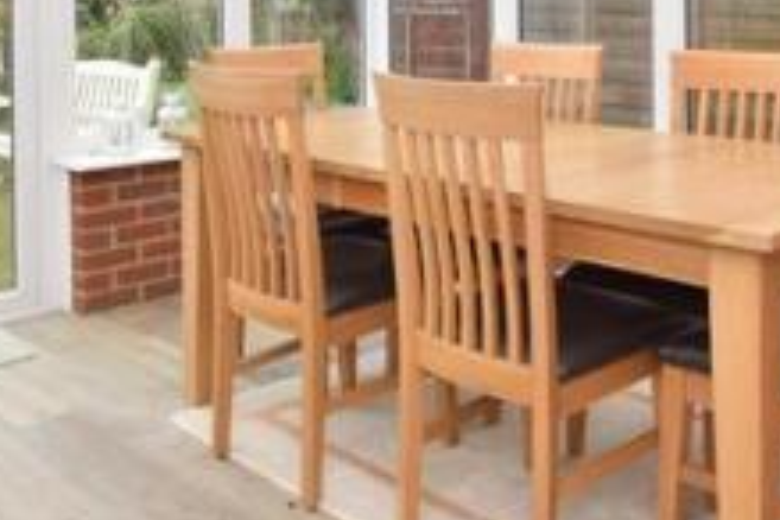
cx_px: 459
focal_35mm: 45
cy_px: 2
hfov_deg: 43.4
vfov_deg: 28.1
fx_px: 975
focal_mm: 10
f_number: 9
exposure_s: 1/160
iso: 400
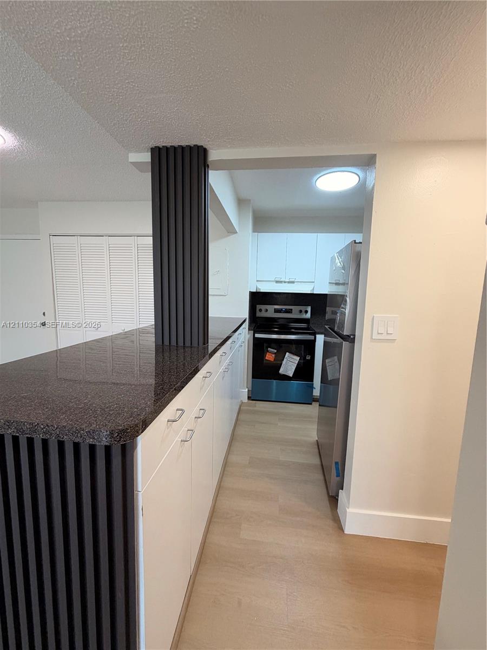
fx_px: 263
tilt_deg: -5.2
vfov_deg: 102.1
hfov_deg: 85.7
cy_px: 325
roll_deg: -2.1
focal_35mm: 14
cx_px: 244
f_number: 2.2
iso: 200
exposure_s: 1/120
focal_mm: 2.22
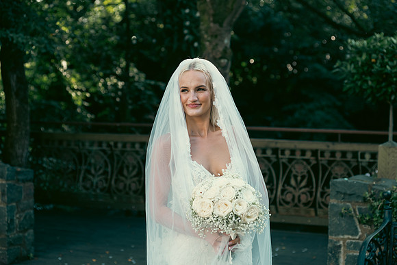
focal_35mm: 80
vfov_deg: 17.1
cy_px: 132
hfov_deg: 25.4
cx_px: 198
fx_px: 882
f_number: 3.5
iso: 160
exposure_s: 1/200
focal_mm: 80
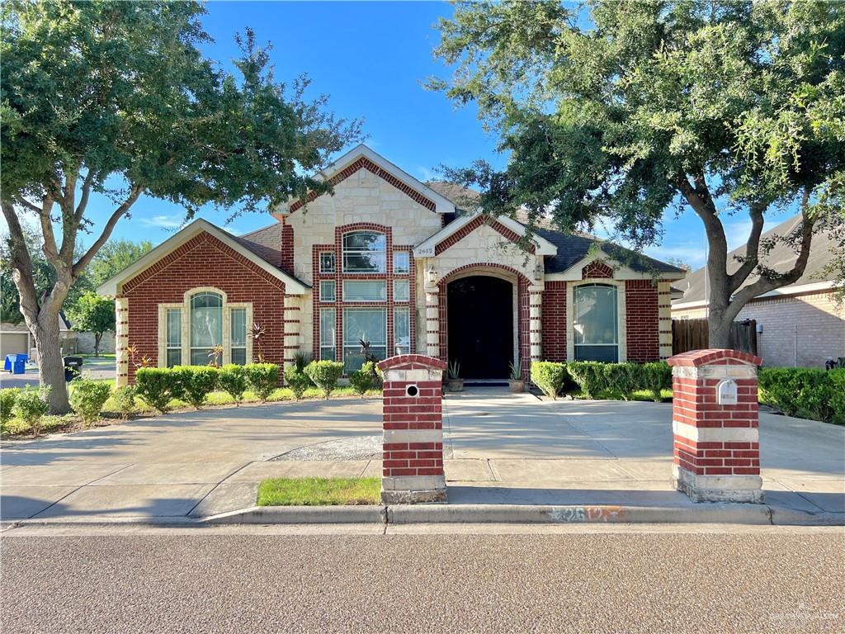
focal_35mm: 26
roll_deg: +0.5
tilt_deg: +1.7
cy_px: 317
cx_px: 422
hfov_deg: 67.3
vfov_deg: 53.1
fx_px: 635
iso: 50
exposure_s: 1/833
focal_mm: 5.7
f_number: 1.5
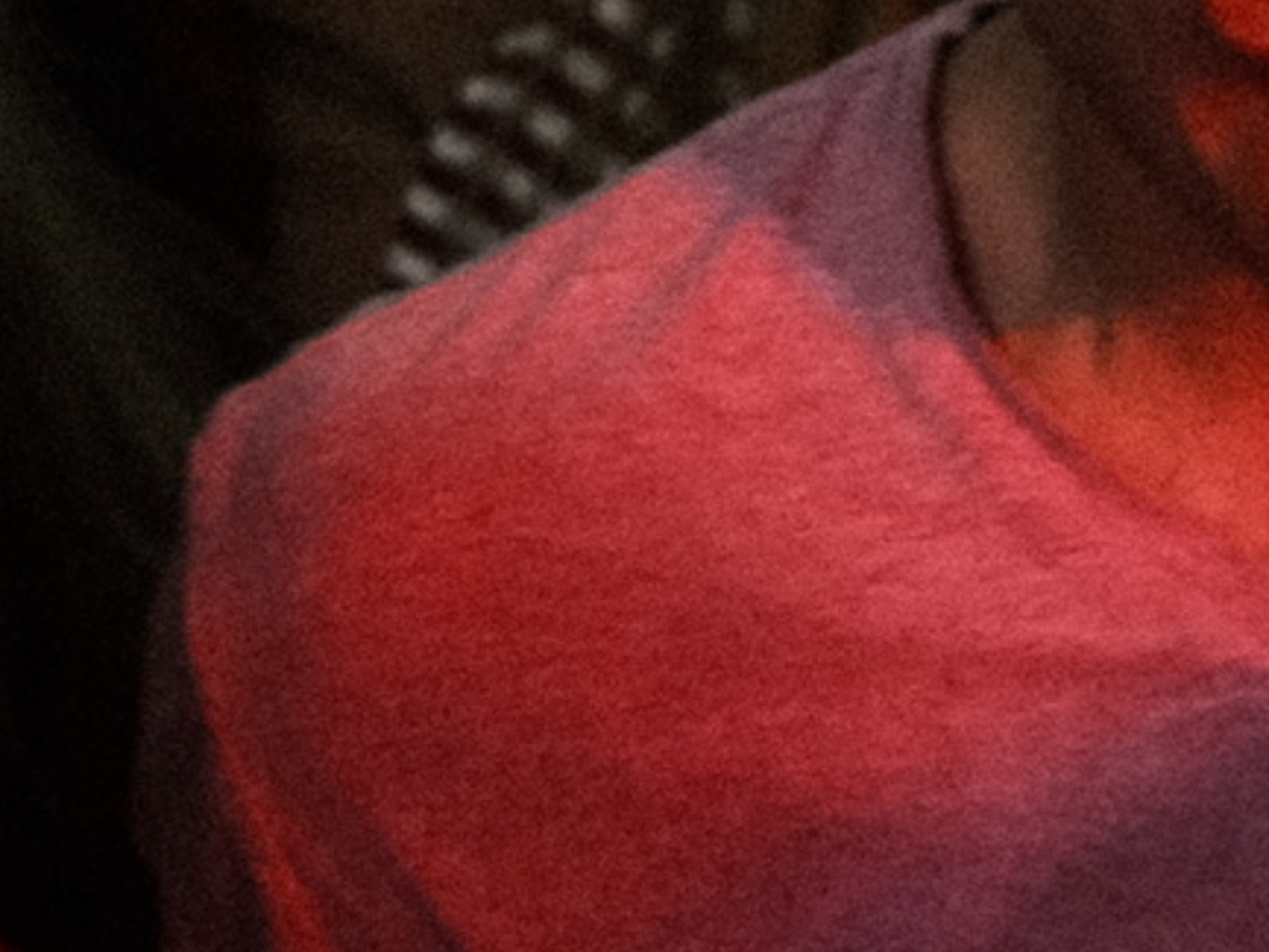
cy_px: -73
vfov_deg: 8.2
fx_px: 6564
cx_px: 777
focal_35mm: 179
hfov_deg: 11.0
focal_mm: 23
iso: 4000
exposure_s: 1/180
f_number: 2.8
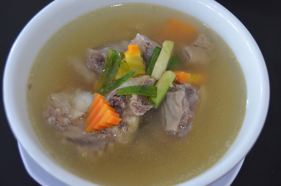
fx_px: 467
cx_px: 140
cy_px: 93
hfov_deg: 33.5
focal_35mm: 60
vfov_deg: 22.5
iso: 1800
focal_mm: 40
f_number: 5
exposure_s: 1/30
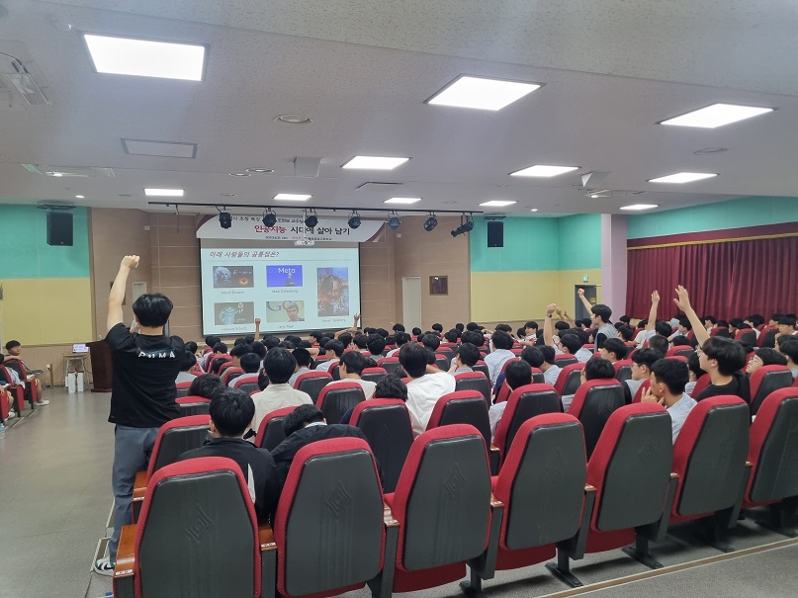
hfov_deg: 67.3
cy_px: 299
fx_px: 599
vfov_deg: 53.1
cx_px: 399
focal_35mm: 26
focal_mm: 5.4
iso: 250
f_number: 1.8
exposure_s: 1/120
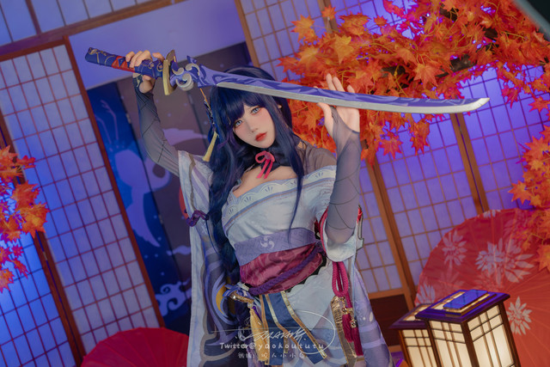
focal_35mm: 51
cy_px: 184
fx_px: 779
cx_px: 275
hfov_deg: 38.9
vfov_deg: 26.5
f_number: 4
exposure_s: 1/100
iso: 320
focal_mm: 51
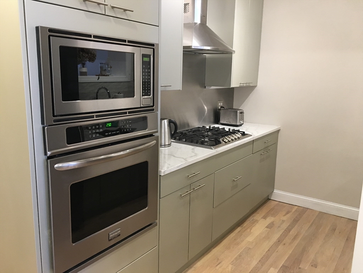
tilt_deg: -11.1
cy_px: 136
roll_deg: -1.0
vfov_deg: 48.2
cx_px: 182
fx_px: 304
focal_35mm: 29
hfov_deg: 61.7
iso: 80
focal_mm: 4.15
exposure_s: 1/15
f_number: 2.2
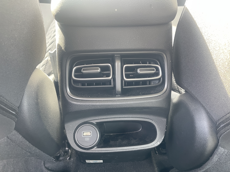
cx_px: 115
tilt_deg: -38.6
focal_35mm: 25
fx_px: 166
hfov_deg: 69.4
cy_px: 86
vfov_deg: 54.9
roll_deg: -0.6
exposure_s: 1/60
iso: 250
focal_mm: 5.1
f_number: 1.6
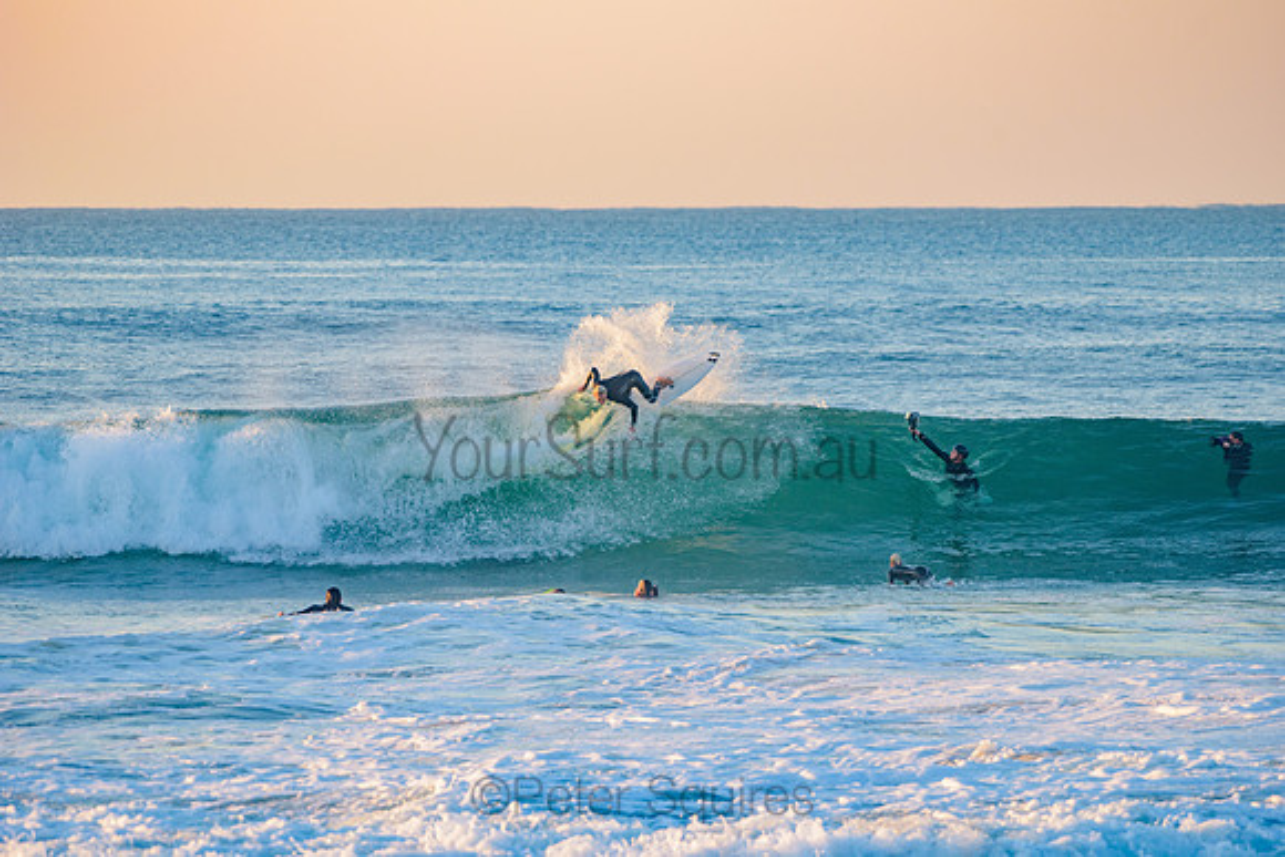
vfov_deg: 4.9
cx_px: 642
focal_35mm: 280
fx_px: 9996
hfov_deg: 7.4
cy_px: 428
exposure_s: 1/400
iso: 220
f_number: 5.6
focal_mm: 280
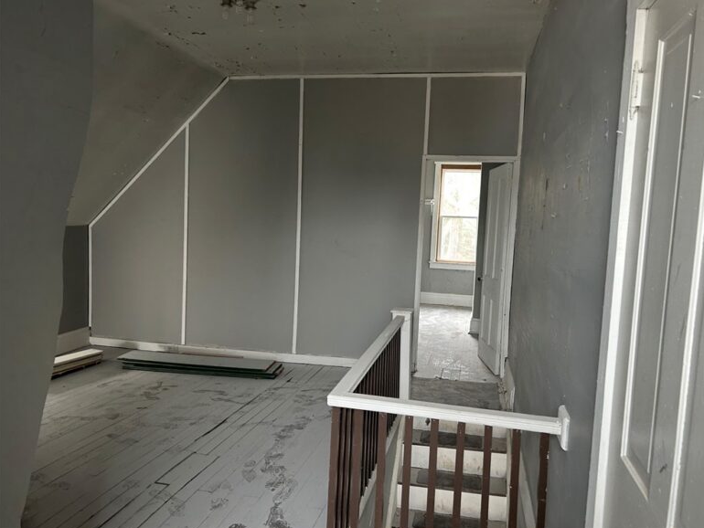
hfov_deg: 65.3
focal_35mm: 27
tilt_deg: -5.4
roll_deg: -1.0
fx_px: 549
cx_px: 360
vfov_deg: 51.4
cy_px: 259
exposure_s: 1/60
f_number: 1.5
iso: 160
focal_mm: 5.7
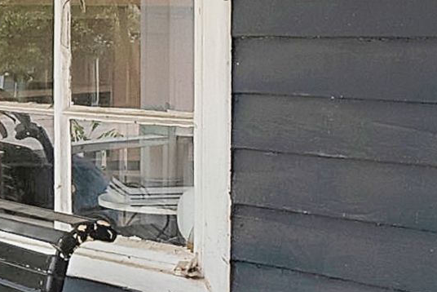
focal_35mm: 93
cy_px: 36
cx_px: 26
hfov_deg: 21.3
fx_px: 1129
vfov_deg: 14.6
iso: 640
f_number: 9
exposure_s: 1/50
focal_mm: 12
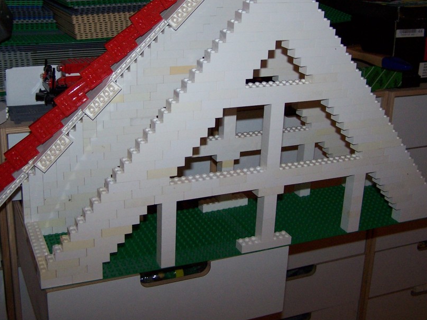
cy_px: 124
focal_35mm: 48
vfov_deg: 30.2
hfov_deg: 39.6
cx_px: 195
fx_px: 592
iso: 140
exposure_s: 1/60
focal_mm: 6.3
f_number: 2.8
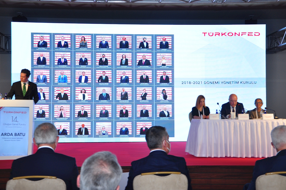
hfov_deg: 37.9
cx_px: 143
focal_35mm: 52
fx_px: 417
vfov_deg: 25.7
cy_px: 95
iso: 500
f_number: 6.3
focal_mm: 35
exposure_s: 1/60
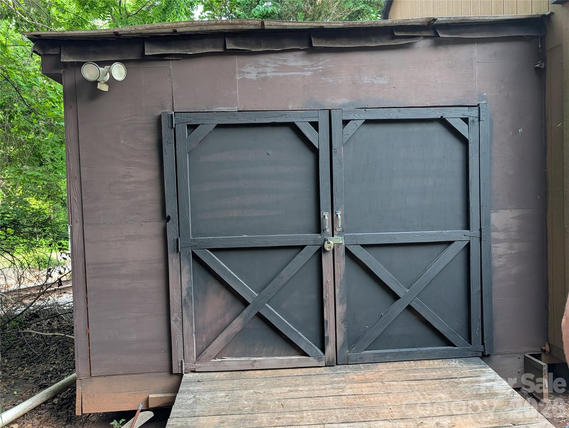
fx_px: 395
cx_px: 284
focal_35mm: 24
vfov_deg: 56.9
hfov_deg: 71.5
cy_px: 214
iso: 788
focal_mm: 6.9
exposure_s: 1/299
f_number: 1.68
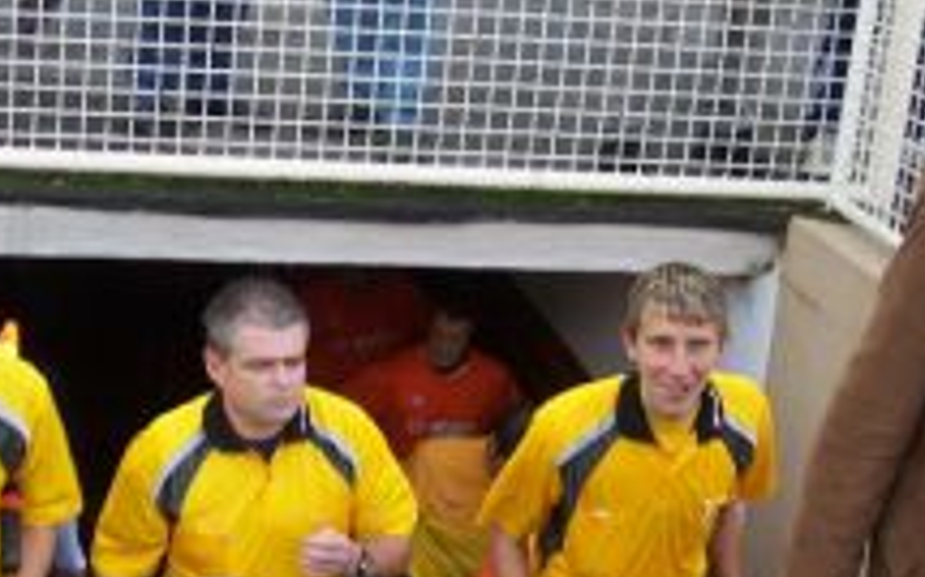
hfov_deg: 26.3
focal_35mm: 77
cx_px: 172
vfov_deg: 16.9
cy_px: 284
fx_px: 1940
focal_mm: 8
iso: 100
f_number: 3.4
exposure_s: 1/125
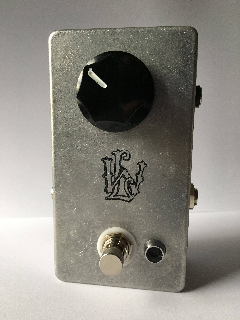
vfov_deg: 61.7
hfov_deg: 48.2
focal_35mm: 29
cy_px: 160
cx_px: 120
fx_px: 268
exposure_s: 1/30
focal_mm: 4.15
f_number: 2.2
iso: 125
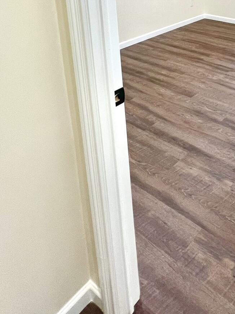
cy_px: -1
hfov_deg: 40.2
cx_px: 242
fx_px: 272
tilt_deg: -11.7
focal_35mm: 30
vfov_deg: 49.0
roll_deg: -0.3
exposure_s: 1/60
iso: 160
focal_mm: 1.57
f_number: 1.8
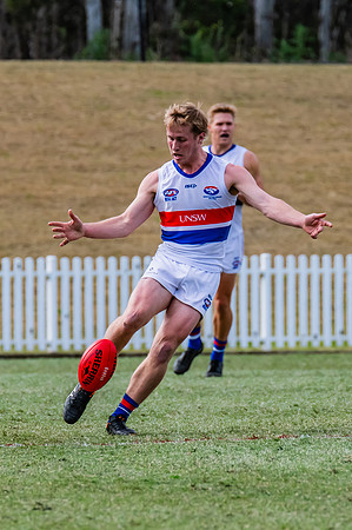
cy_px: 268
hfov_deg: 1.5
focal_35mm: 887
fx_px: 13039
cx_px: 310
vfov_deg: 2.3
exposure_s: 1/1600
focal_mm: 420
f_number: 8
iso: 800
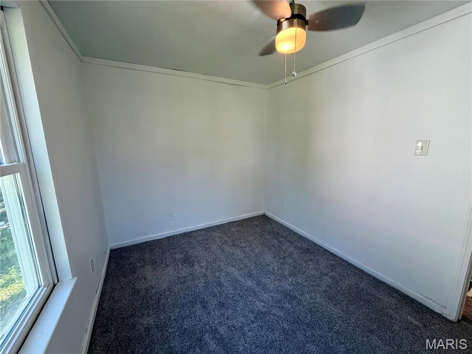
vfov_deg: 85.7
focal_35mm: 14
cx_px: 236
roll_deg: +0.9
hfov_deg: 102.1
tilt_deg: -11.1
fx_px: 191
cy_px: 177
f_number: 2.2
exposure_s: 1/121
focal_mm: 2.22
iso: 125
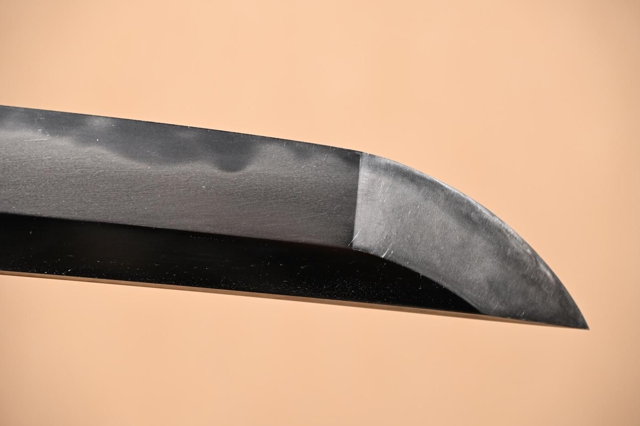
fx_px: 3199
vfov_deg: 7.6
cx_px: 320
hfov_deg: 11.4
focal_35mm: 180
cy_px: 213
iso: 100
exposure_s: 1/2
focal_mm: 120
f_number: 6
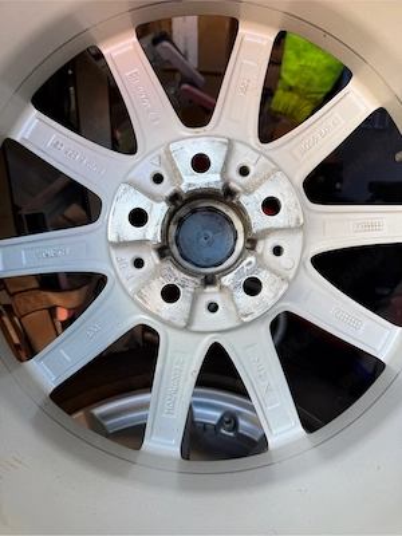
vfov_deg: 71.6
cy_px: 268
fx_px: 372
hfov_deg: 56.8
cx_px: 201
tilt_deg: -37.5
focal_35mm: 24
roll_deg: +0.7
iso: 50
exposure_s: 1/121
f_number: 1.78
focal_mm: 6.76
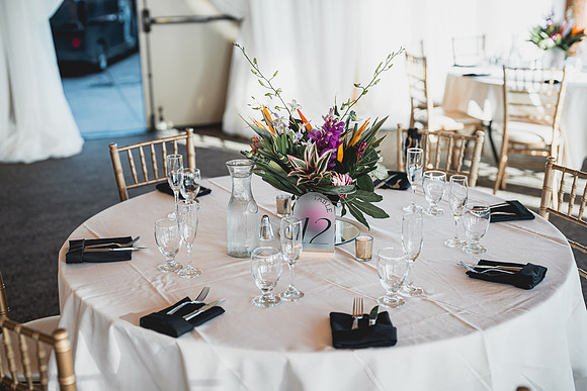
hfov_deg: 39.6
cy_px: 196
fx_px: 815
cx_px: 294
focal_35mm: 50
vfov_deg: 27.0
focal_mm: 50
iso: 320
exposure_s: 1/800
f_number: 2
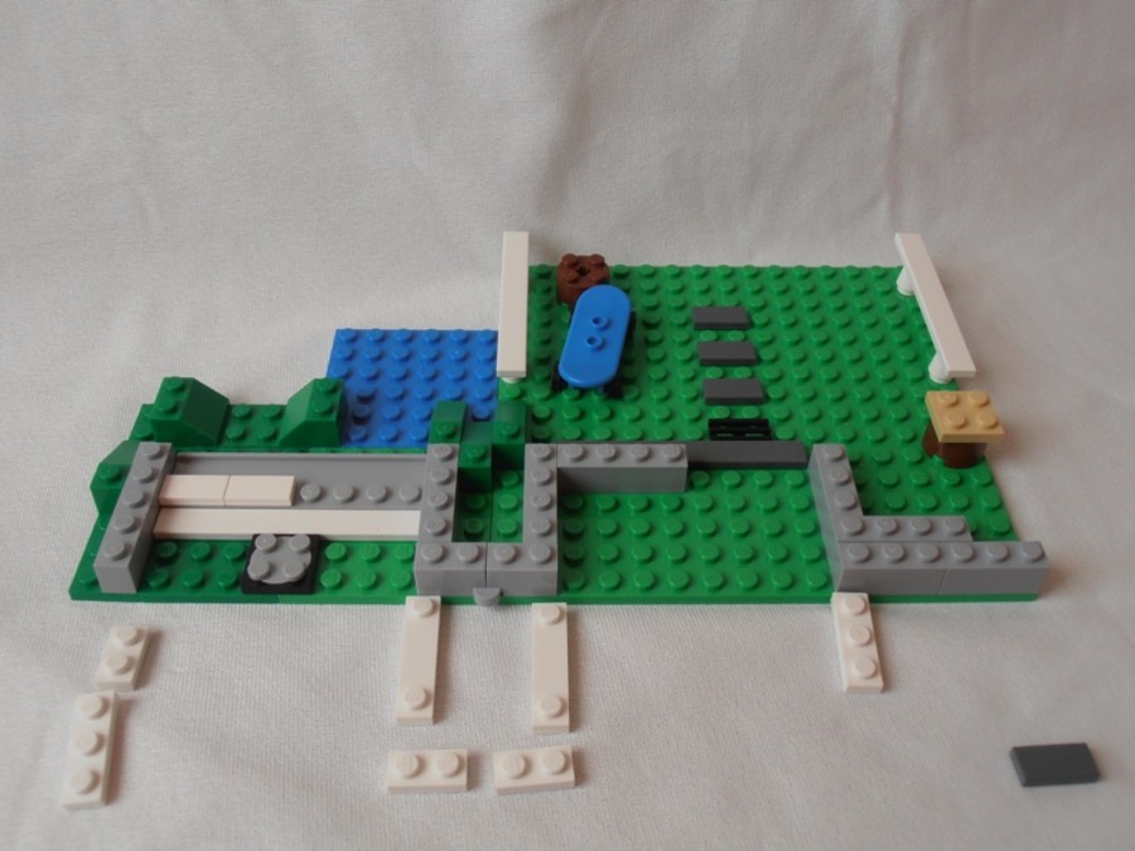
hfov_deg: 50.1
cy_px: 426
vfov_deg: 38.7
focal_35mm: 37
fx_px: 1213
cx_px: 568
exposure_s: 1/80
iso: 80
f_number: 3.9
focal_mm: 6.61
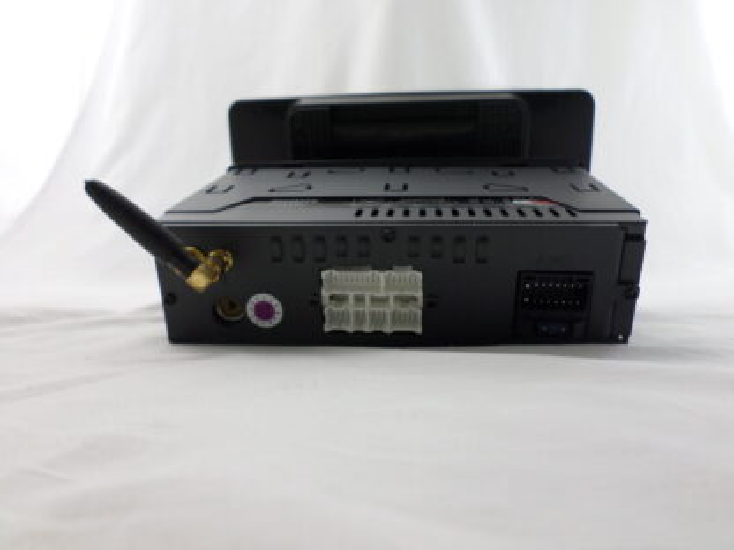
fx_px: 530
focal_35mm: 25
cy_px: 275
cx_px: 367
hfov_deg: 69.4
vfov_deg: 54.9
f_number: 2.5
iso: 100
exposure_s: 1/30
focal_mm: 4.5
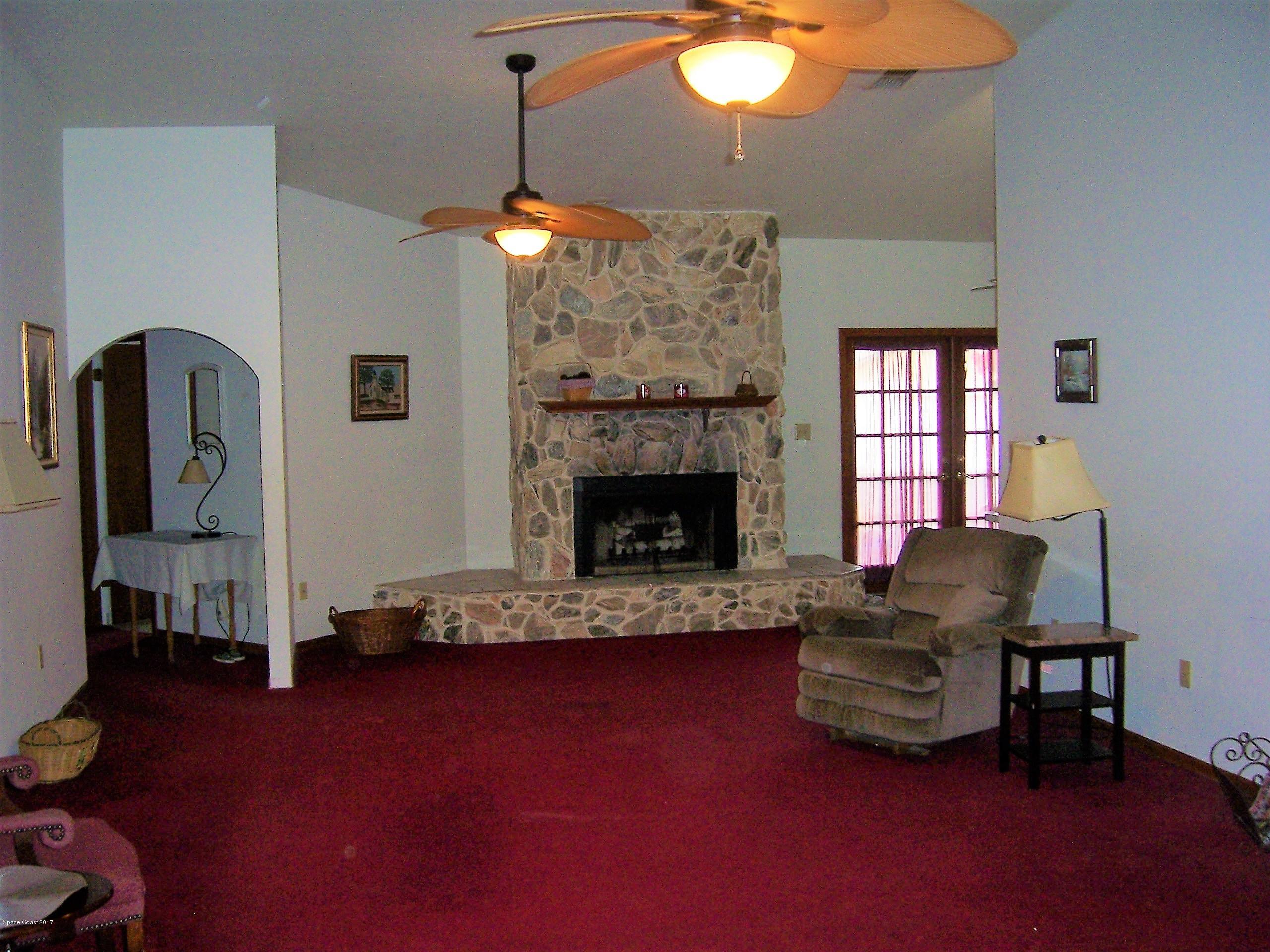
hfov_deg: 51.4
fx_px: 1321
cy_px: 476
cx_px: 635
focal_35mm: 36
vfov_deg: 39.7
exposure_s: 1/60
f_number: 3
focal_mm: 6
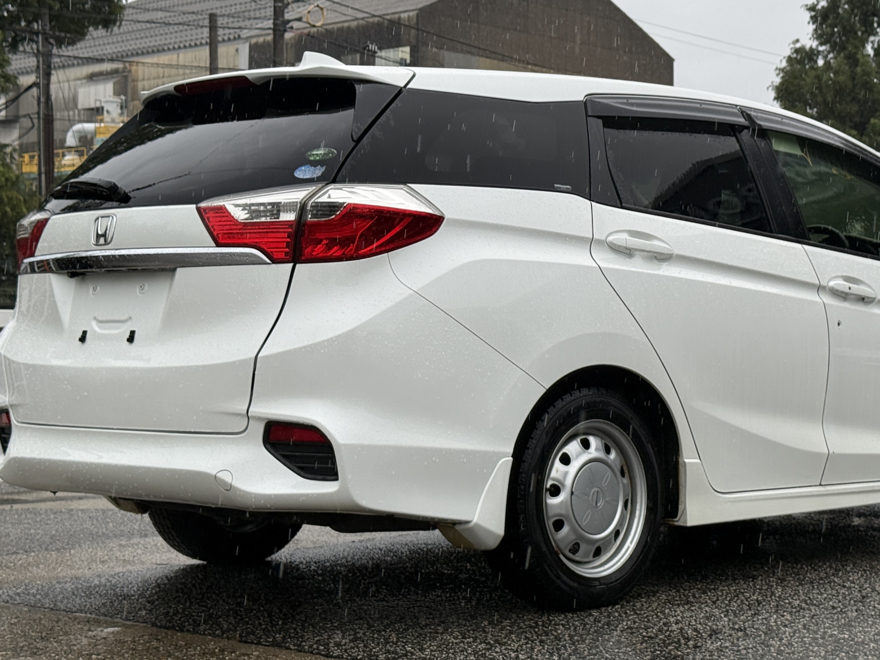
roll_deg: +0.0
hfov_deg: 27.3
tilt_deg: +2.5
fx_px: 1805
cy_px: 271
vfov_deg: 20.7
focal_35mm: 71
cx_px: 549
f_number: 1.78
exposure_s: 1/538
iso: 64
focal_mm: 6.76
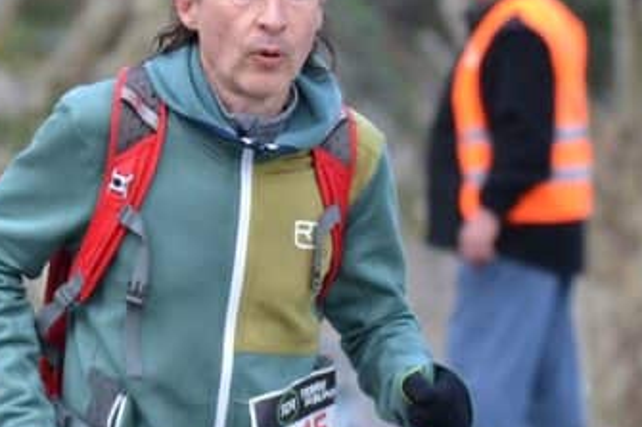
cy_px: 82
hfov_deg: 4.0
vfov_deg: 2.7
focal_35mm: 516
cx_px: 188
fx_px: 9197
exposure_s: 1/500
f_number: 5
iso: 1250
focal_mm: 150
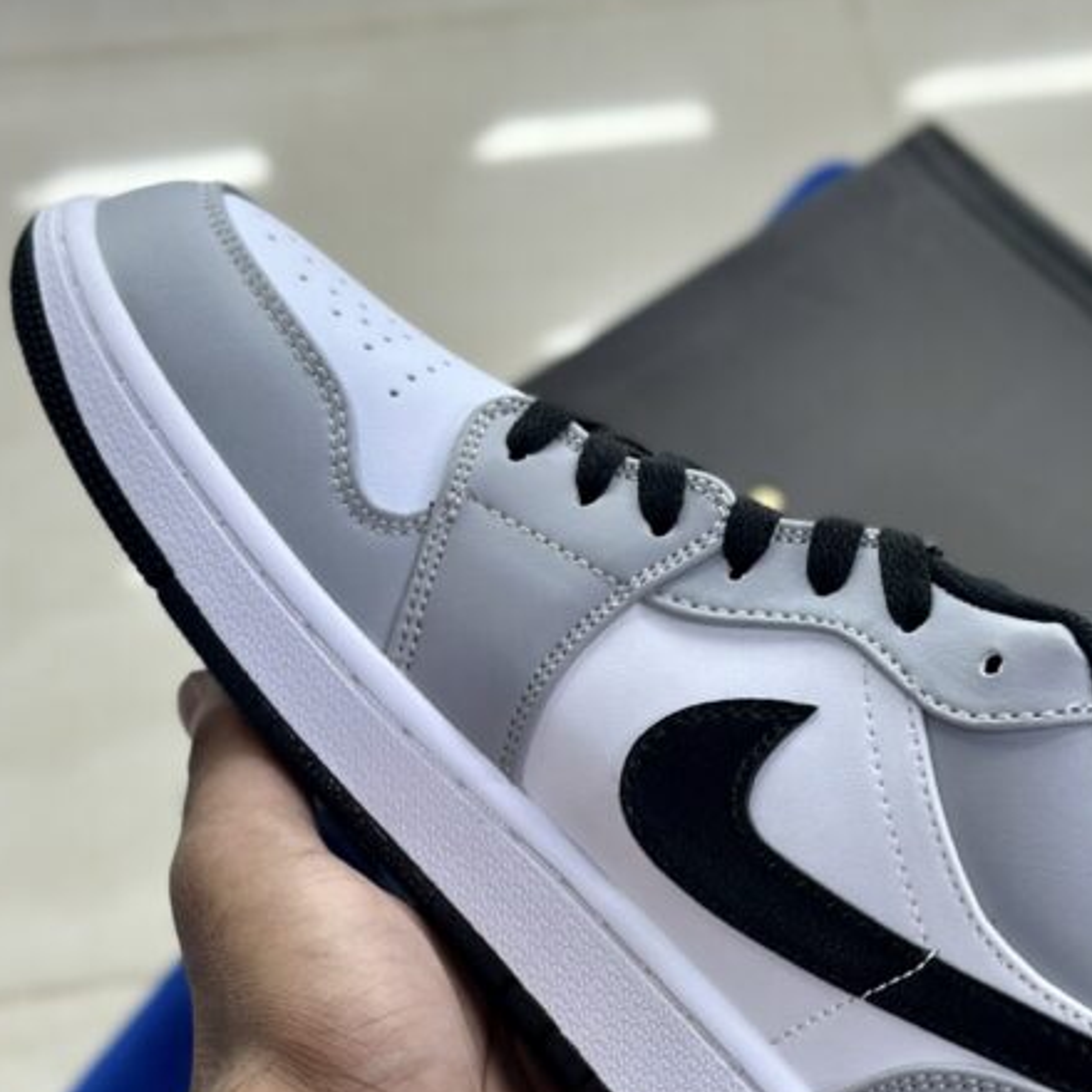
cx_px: 759
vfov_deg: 19.2
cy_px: 773
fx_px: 3212
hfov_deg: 19.2
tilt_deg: -57.2
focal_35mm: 90
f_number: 1.78
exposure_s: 1/100
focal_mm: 6.86
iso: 64
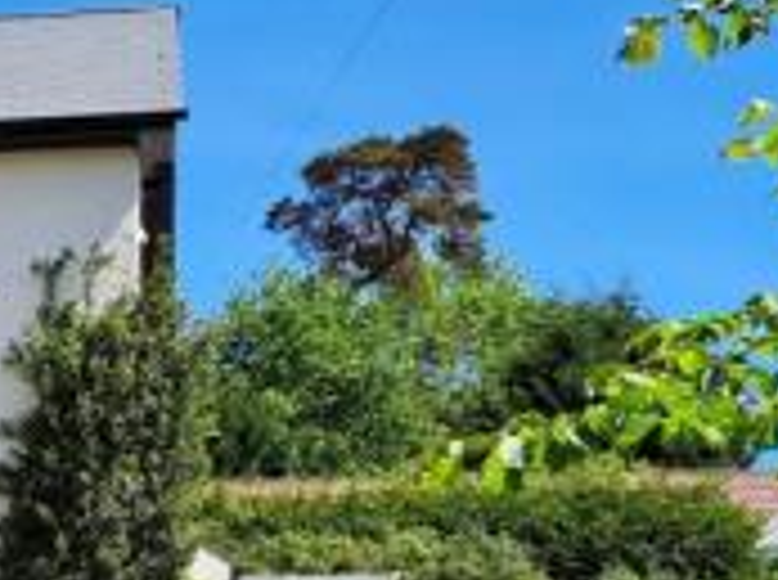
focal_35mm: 81
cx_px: -223
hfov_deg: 21.9
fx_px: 1817
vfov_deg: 17.8
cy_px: 564
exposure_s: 1/1065
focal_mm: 5.23
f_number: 1.8
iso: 50
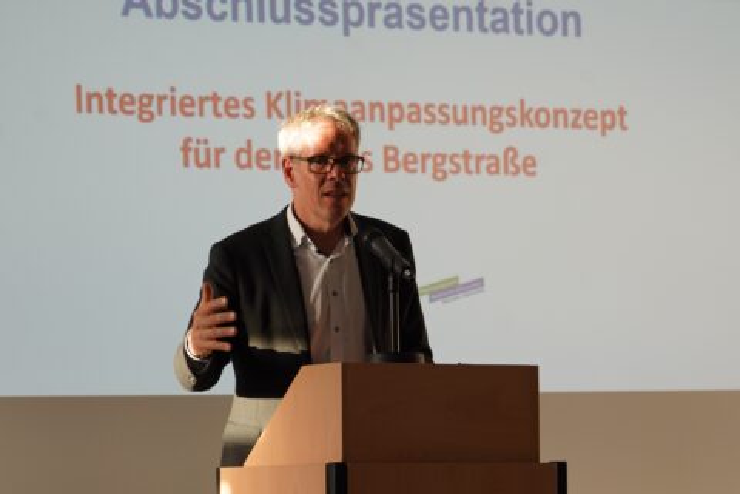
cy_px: 247
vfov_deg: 12.1
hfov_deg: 18.1
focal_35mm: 113
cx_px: 370
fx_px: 2323
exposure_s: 1/125
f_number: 6.3
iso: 1000
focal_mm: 113
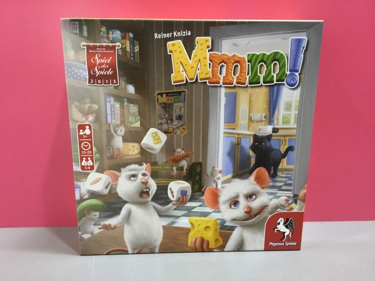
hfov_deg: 58.4
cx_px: 188
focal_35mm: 31
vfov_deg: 45.4
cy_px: 140
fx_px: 336
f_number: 2.4
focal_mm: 3.3
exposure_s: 1/33
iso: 200
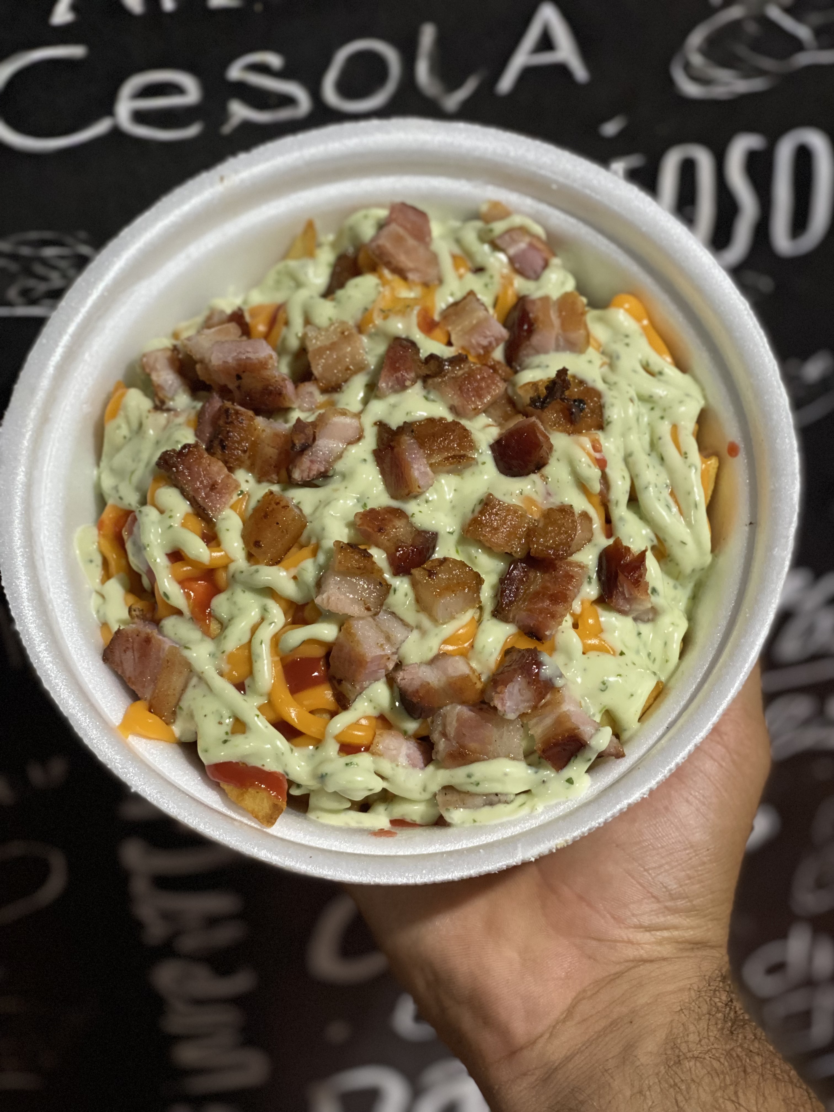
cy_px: 556
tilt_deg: -28.9
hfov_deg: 28.0
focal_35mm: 52
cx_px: 417
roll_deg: +3.2
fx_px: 1670
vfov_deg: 36.8
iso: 250
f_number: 2
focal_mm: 6
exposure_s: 1/40
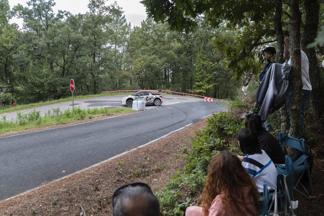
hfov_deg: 73.8
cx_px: 162
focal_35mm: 24
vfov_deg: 53.1
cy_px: 108
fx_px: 216
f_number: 5
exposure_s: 1/1250
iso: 1600
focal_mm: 24
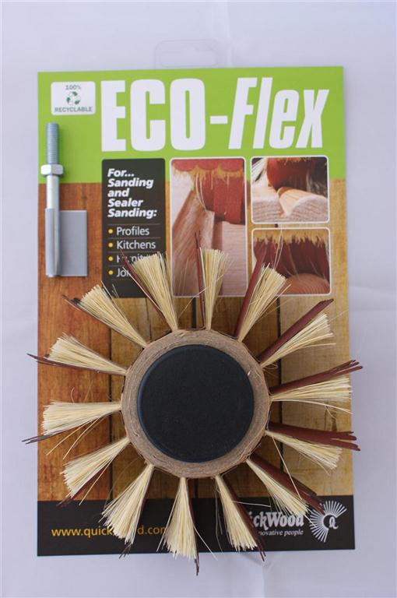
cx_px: 198
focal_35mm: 45
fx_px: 746
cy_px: 299
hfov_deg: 29.8
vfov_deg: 43.7
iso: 400
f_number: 5
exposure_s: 1/30
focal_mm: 30
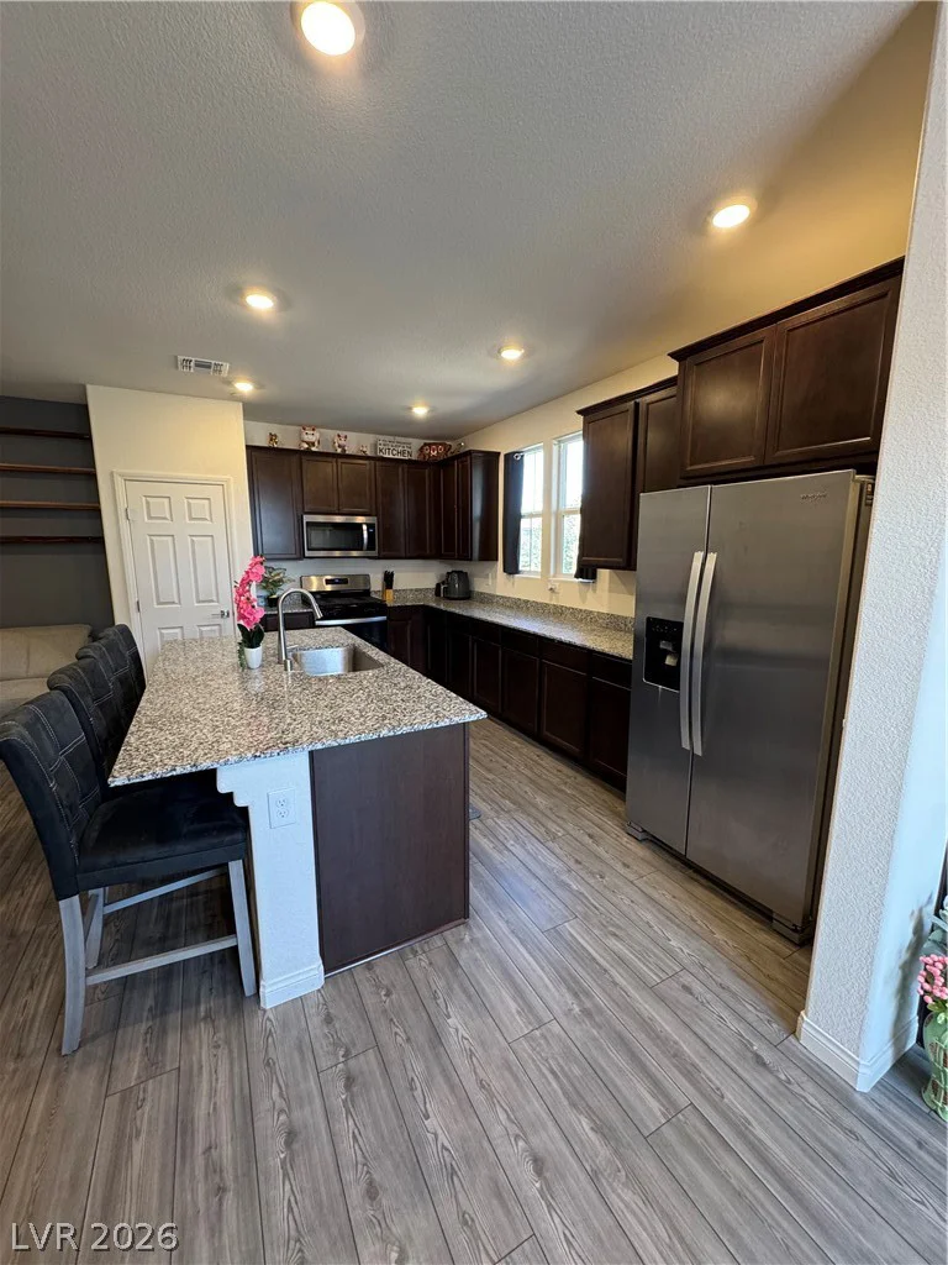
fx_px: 511
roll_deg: -0.2
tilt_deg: -9.6
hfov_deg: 85.7
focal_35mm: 14
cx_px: 474
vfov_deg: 102.1
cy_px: 632
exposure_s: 1/60
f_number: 2.2
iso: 200
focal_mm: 2.22
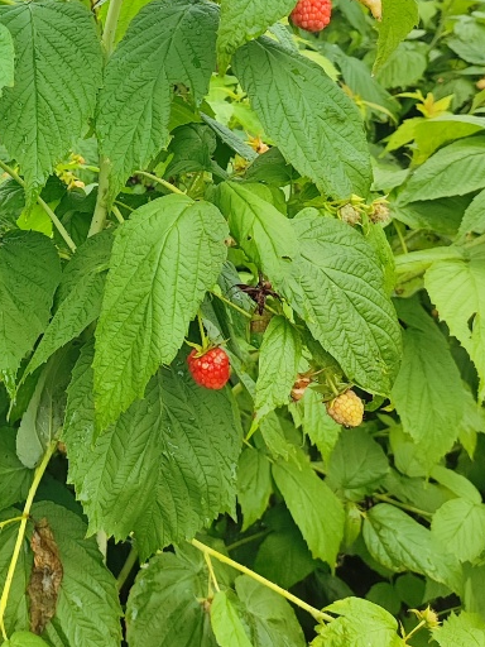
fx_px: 934
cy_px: 154
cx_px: 27
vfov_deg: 37.2
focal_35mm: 50
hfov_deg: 27.8
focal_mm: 5.26
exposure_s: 1/603
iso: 50
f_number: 1.65
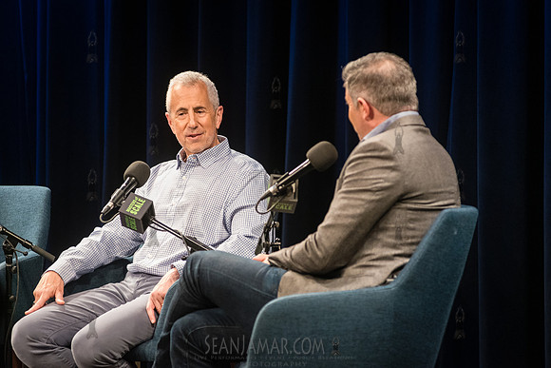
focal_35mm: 200
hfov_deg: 10.3
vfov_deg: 6.9
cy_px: 184
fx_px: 3062
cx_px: 276
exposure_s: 1/320
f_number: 4
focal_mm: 200
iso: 3200
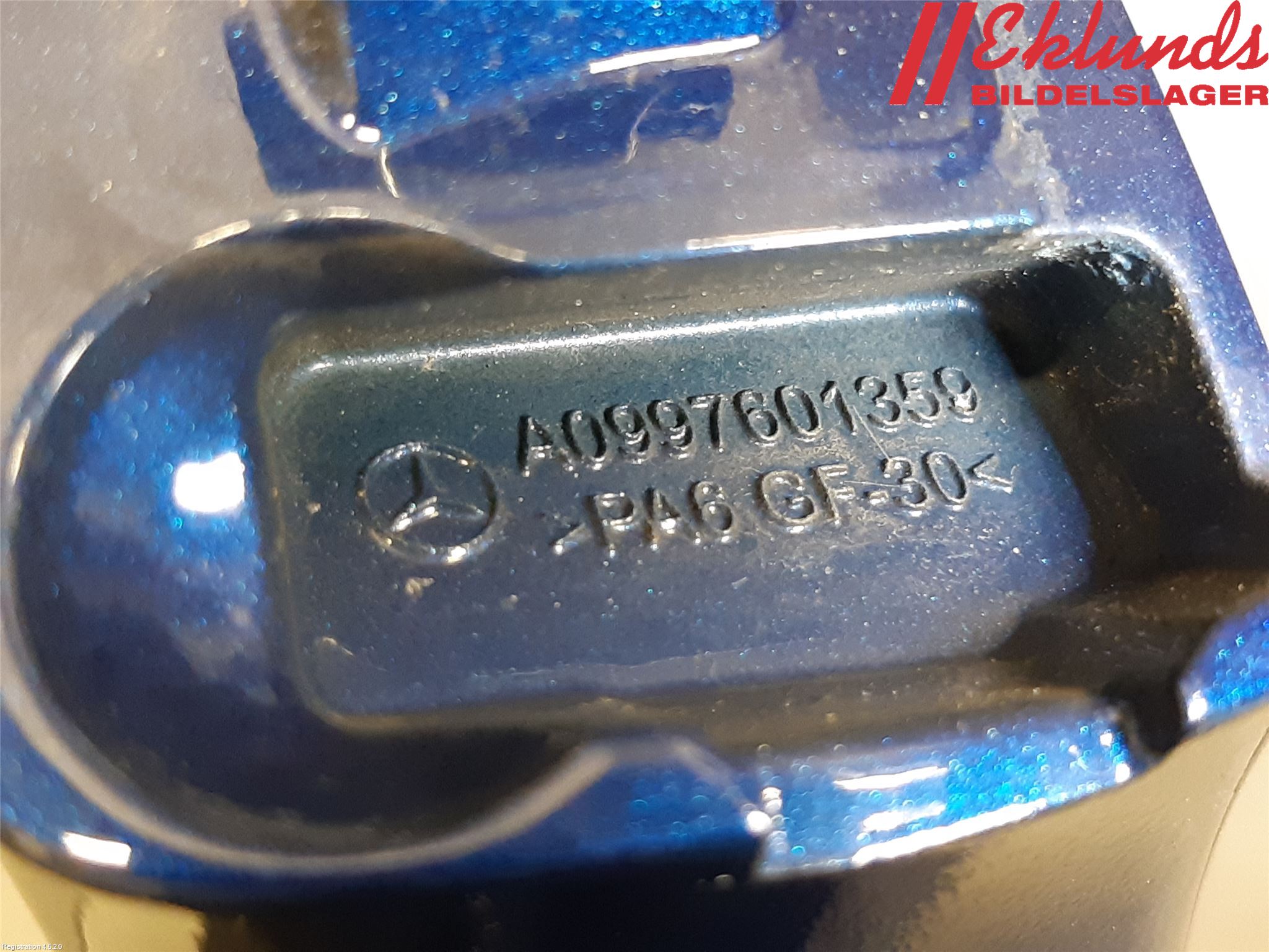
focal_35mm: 26
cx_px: 634
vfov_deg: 53.1
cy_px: 476
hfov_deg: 67.3
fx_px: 953
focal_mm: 3.93
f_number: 1.7
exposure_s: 1/25
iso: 320
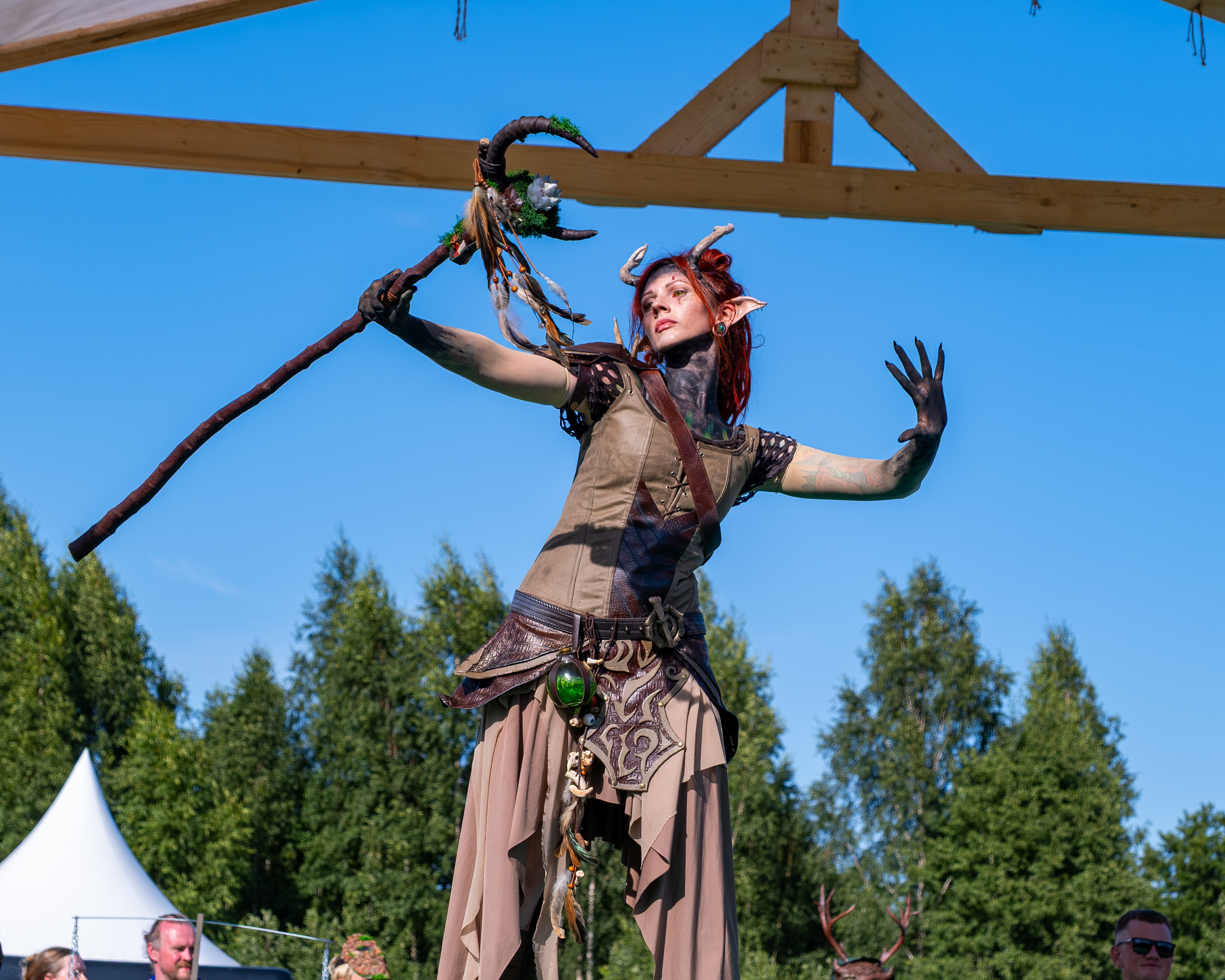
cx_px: 638
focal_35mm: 101
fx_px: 3662
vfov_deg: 15.2
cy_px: 517
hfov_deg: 19.0
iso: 160
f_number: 4.5
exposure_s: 1/1000
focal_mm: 44.1
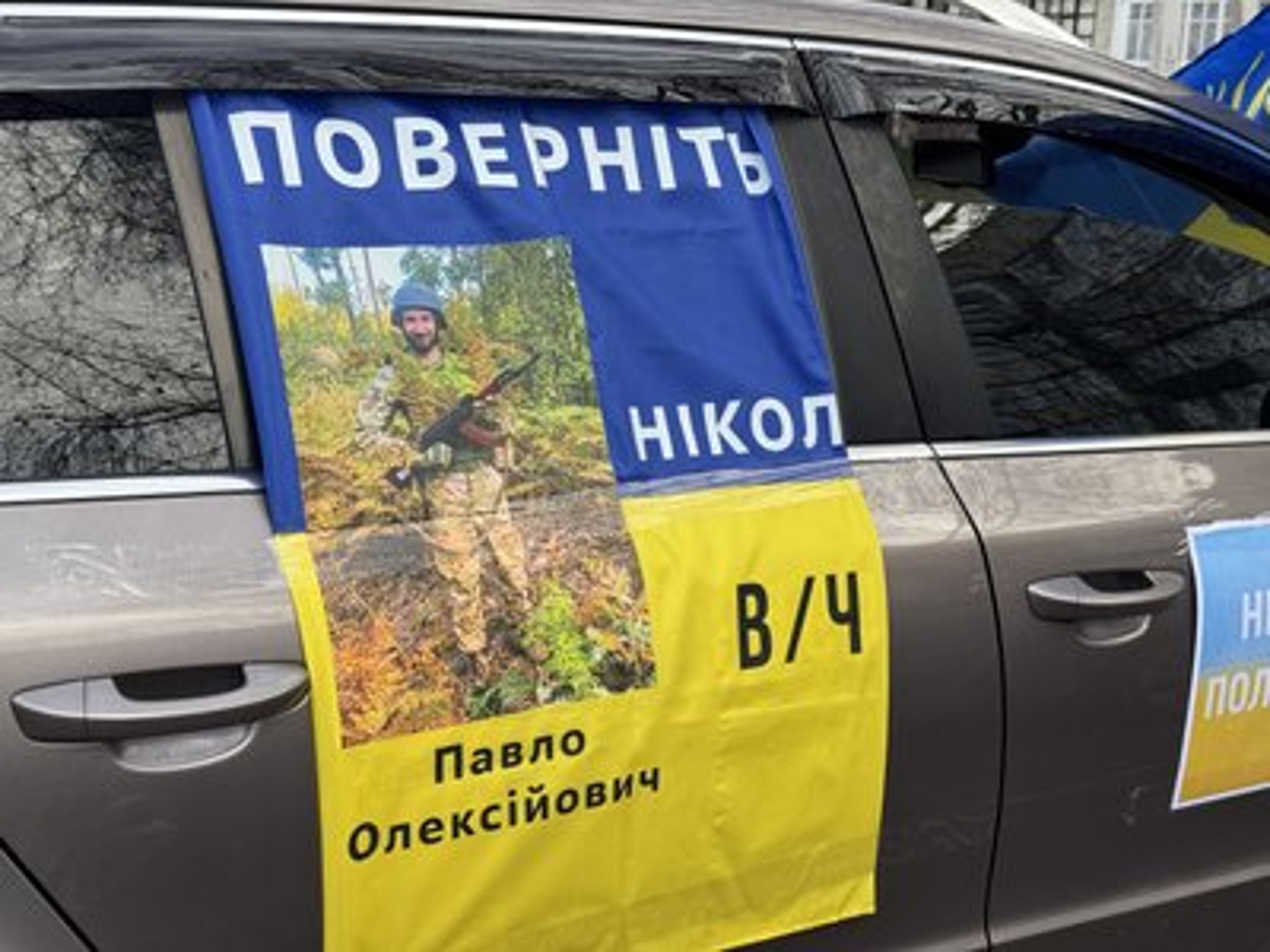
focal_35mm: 48
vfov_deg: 30.3
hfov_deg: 39.7
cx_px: 635
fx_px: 1761
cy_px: 476
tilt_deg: -12.8
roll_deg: -1.6
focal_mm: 6.76
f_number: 1.78
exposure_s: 1/715
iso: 64
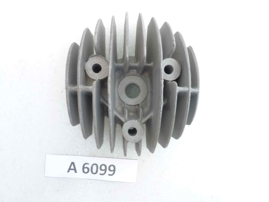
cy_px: 101
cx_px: 134
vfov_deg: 54.9
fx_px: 194
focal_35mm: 25
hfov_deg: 69.4
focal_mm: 4.1
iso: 125
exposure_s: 1/8
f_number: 3.3
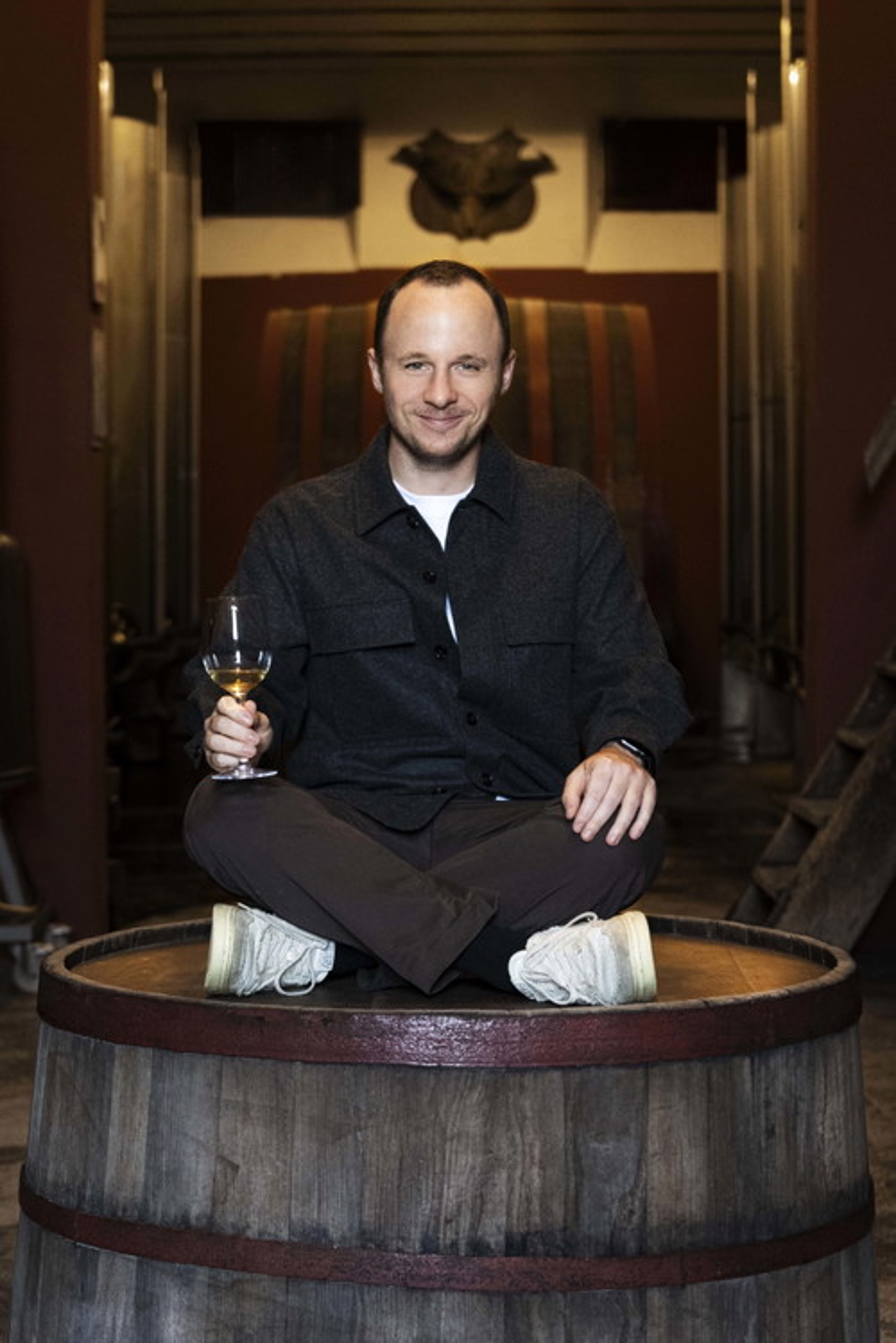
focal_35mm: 52
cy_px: 672
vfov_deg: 38.2
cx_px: 448
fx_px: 1941
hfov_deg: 26.0
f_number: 3.5
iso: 3200
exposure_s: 1/125
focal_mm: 52
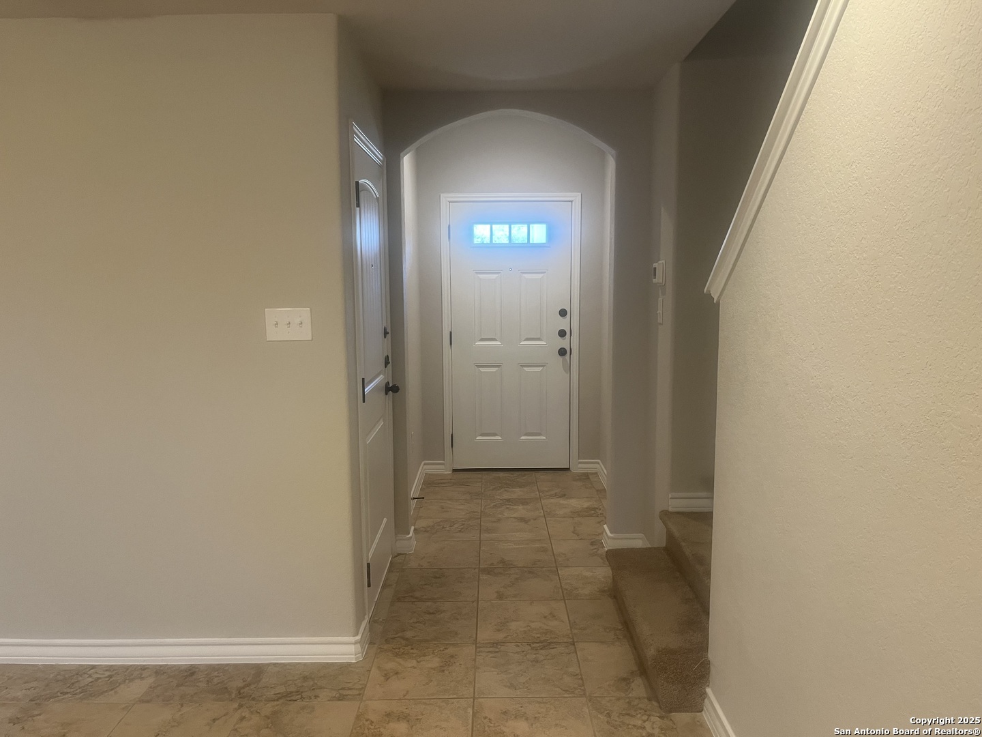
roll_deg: +0.5
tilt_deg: -6.4
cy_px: 368
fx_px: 738
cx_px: 491
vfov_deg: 53.1
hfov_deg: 67.3
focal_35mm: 26
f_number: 1.6
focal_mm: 5.1
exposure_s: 1/60
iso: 125
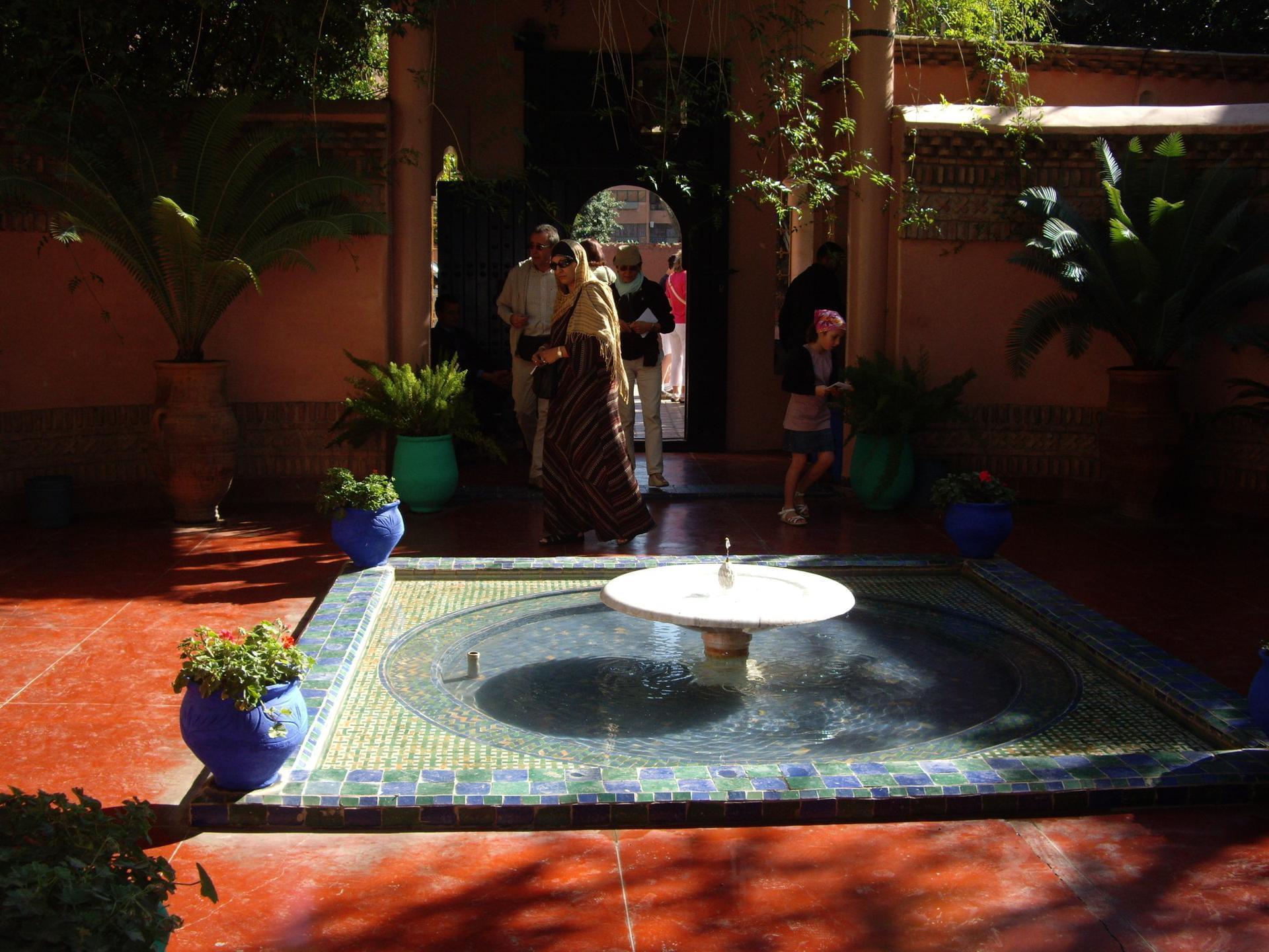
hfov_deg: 49.0
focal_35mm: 38
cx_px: 634
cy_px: 476
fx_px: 1393
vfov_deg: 37.7
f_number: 2.8
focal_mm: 7.9
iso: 100
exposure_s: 1/500
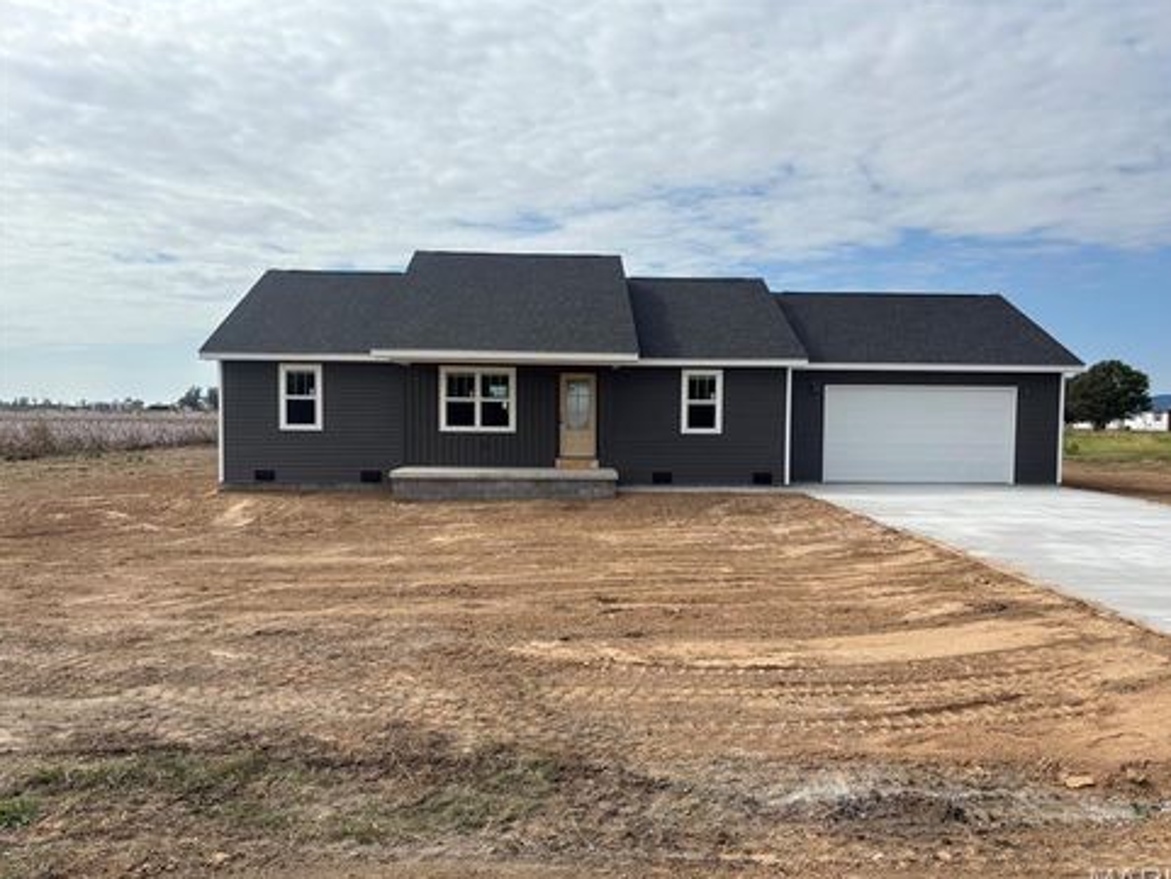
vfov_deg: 51.4
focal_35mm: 27
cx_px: 599
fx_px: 914
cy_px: 449
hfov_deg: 65.3
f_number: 1.6
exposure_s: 1/4854
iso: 50
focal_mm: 5.96
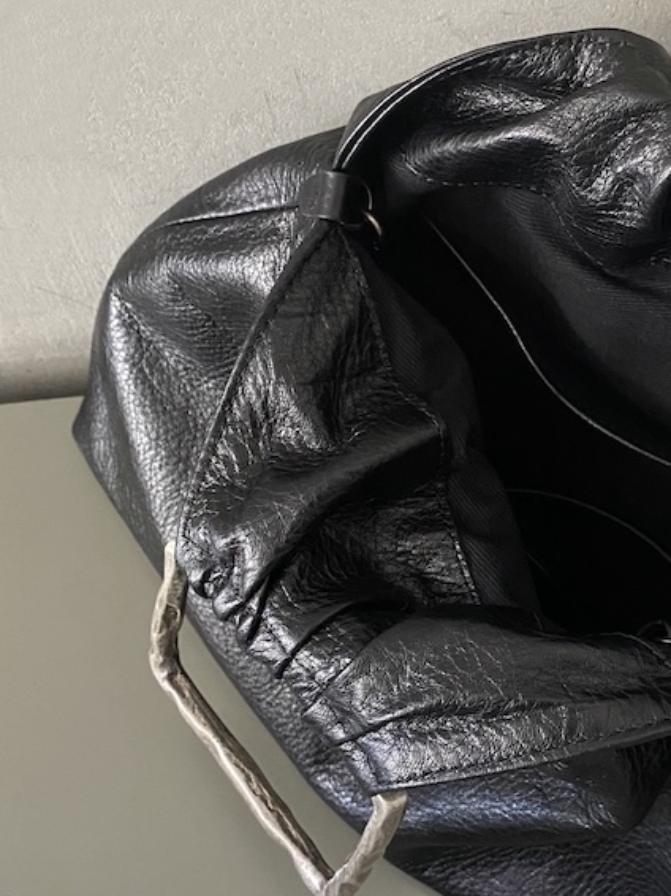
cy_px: 499
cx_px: 517
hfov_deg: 29.1
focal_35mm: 49
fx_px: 1267
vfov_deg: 38.9
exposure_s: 1/33
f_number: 1.8
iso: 640
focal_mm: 4.25
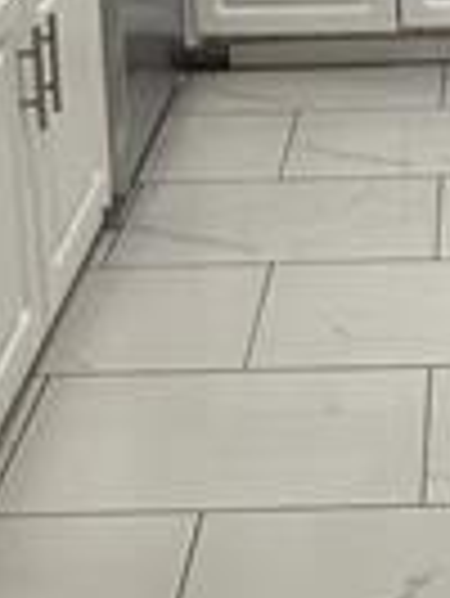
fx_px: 1402
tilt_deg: -11.0
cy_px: -243
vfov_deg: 21.1
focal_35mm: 81
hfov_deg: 17.4
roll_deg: -0.5
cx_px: 531
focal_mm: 2.22
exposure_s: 1/120
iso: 250
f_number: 2.2
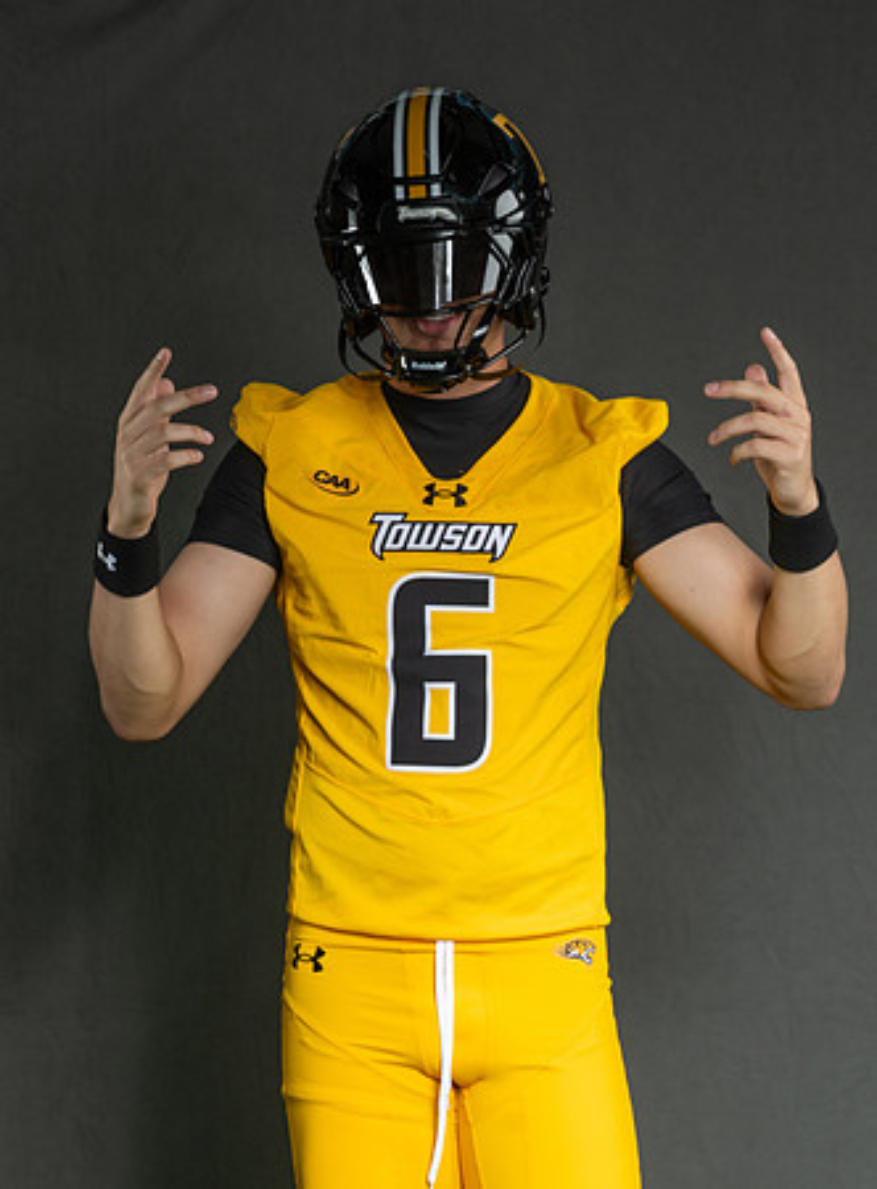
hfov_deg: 12.5
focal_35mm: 117
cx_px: 524
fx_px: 4009
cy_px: 593
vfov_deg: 16.9
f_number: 7.1
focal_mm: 70
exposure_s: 1/200
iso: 200
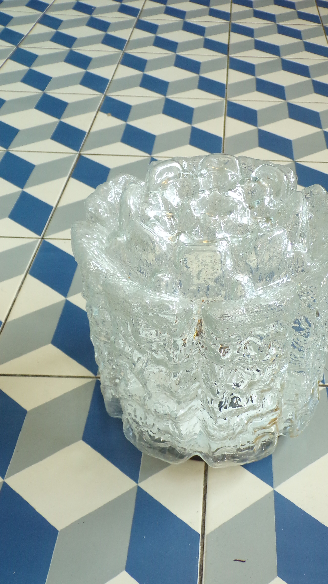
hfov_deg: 33.5
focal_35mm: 35
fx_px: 541
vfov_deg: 56.6
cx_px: 214
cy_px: 291
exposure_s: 1/25
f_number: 3.2
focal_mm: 5.8
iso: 200
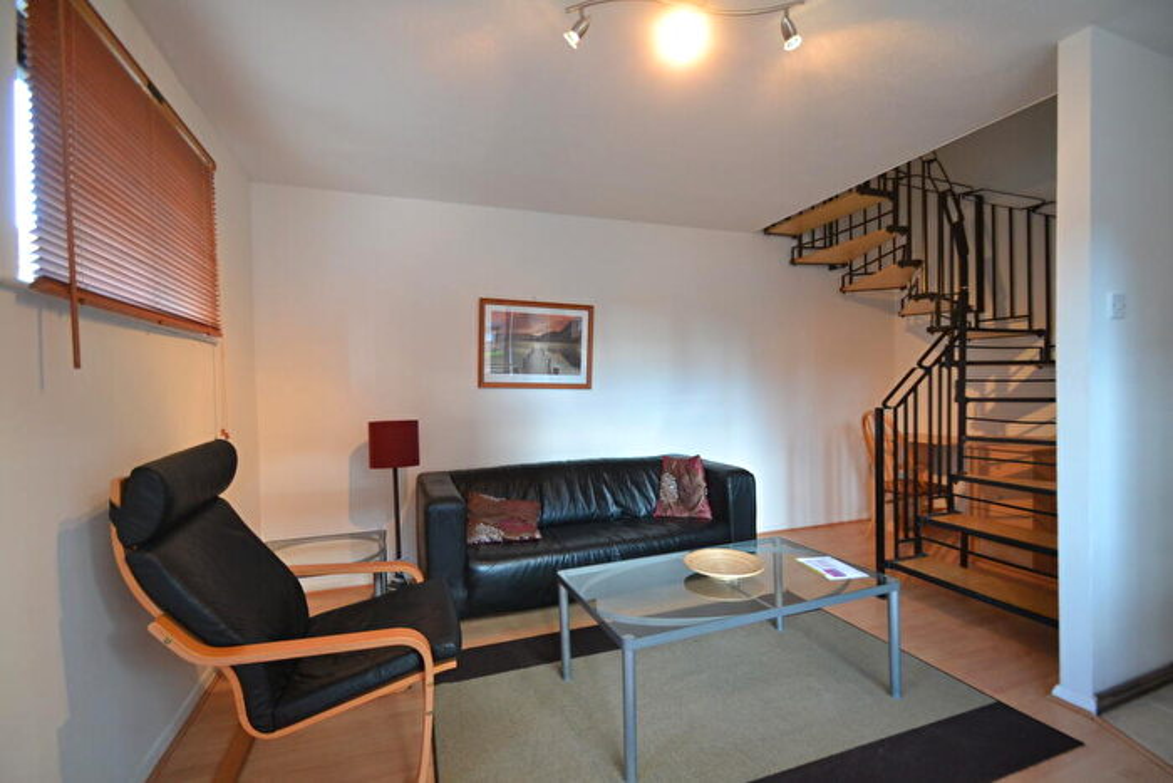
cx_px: 586
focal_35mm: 15
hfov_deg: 100.4
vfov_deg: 77.4
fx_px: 489
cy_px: 392
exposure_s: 1/60
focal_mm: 10
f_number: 3.5
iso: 900
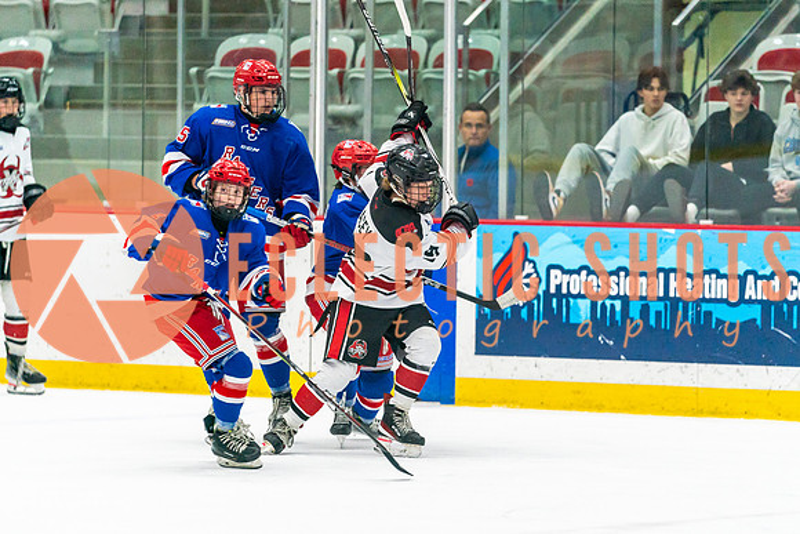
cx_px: 400
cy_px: 328
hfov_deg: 7.9
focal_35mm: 260
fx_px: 5772
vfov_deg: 5.3
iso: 3200
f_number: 2.8
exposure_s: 1/1000
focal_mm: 200
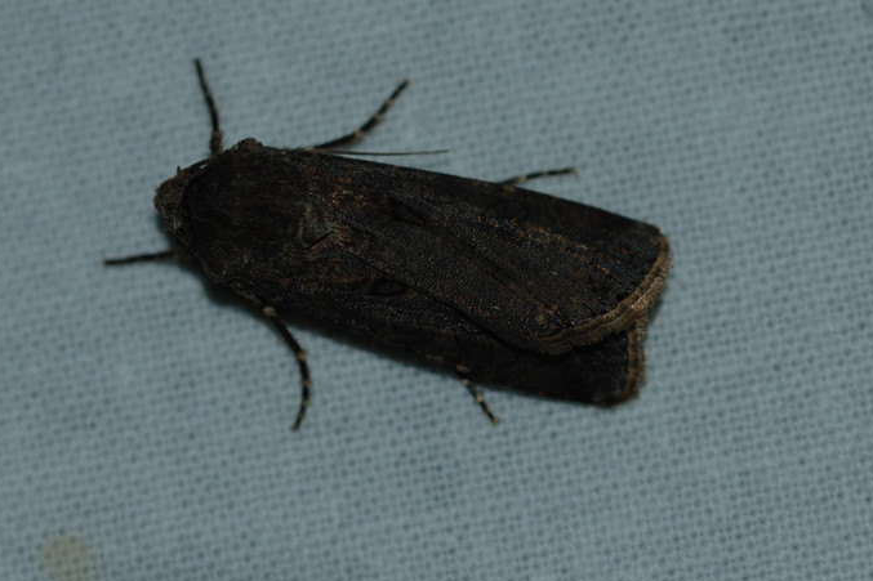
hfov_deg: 9.2
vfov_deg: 6.1
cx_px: 375
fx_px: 5423
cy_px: 196
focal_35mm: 224
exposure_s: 1/250
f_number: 8
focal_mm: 105
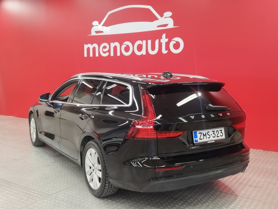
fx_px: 201
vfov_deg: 54.9
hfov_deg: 69.4
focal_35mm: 25
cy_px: 104
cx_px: 139
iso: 170
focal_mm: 5.95
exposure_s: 1/50
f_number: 1.89
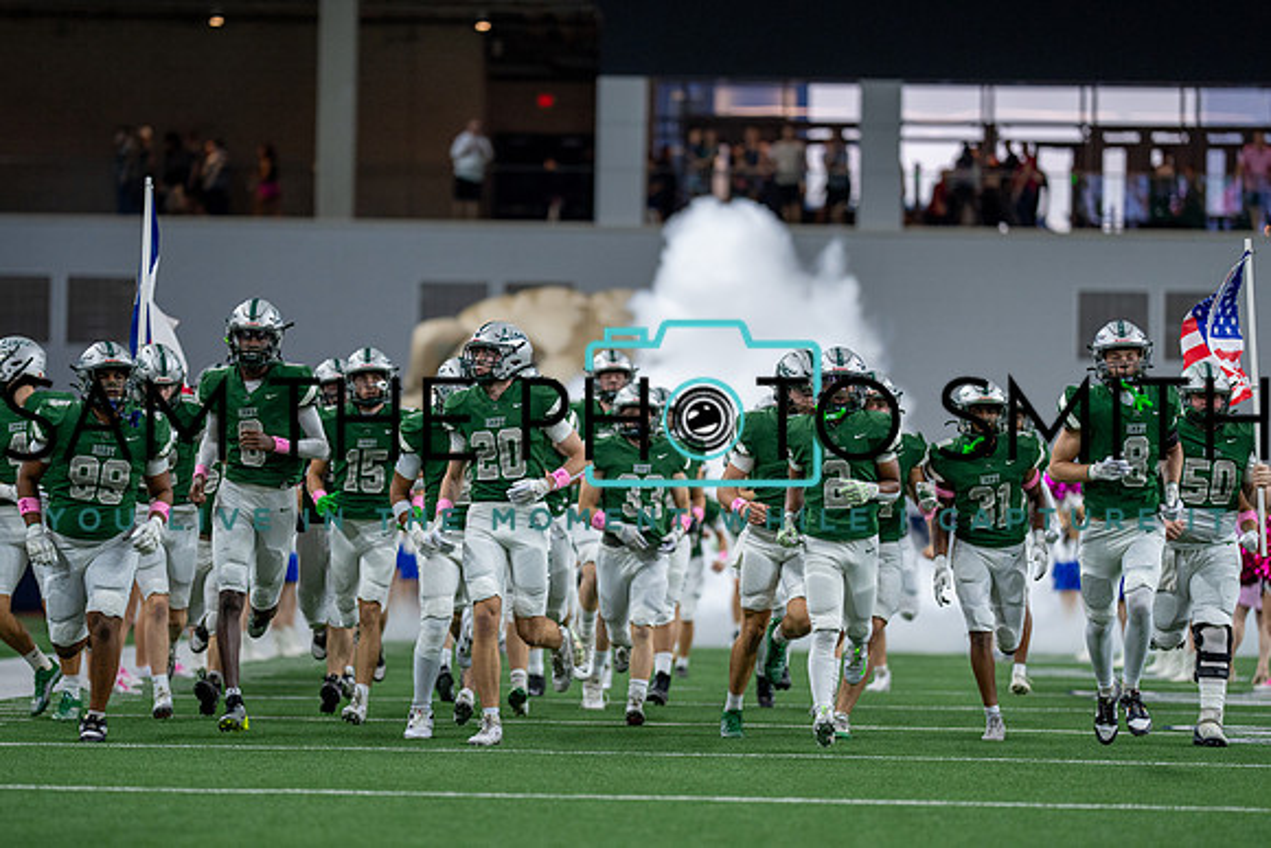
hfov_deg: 13.2
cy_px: 478
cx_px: 556
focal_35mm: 156
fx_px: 5492
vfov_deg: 8.8
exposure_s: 1/1250
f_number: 1.8
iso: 1250
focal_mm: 135
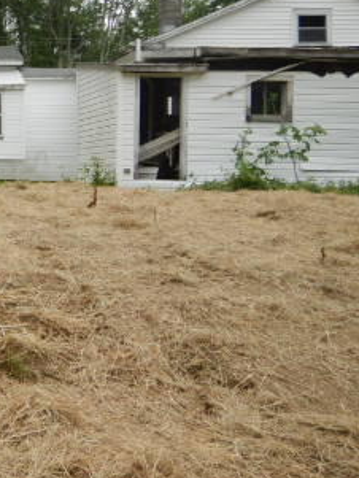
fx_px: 705
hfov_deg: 24.5
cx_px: -121
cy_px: 156
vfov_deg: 37.0
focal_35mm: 51
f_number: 2.8
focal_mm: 4.3
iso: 125
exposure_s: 1/640
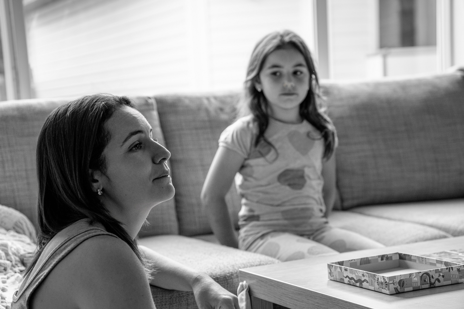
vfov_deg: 19.5
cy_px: 154
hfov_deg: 28.8
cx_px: 232
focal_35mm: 70
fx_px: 902
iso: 640
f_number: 4
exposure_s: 1/100
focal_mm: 70
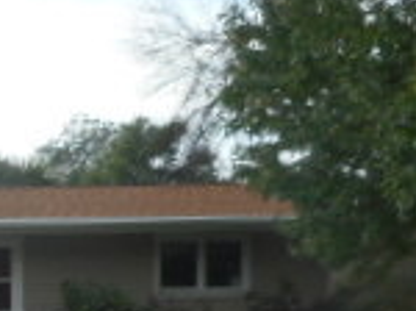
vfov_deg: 13.3
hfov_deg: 16.8
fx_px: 1284
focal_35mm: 107
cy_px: 417
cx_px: -197
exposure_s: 1/400
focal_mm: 4.5
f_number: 3.7
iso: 80
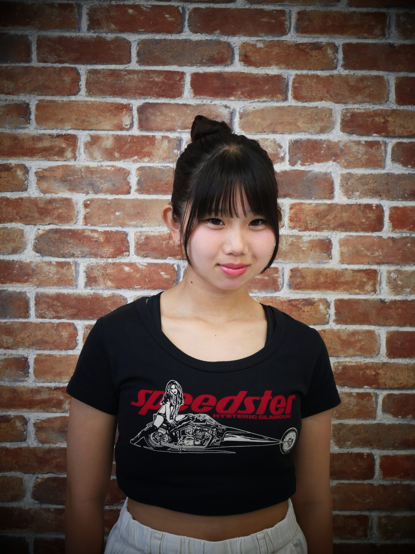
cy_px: 277
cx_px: 208
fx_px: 767
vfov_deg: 39.7
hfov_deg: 30.3
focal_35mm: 48
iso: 640
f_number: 5
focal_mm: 24
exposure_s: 1/60
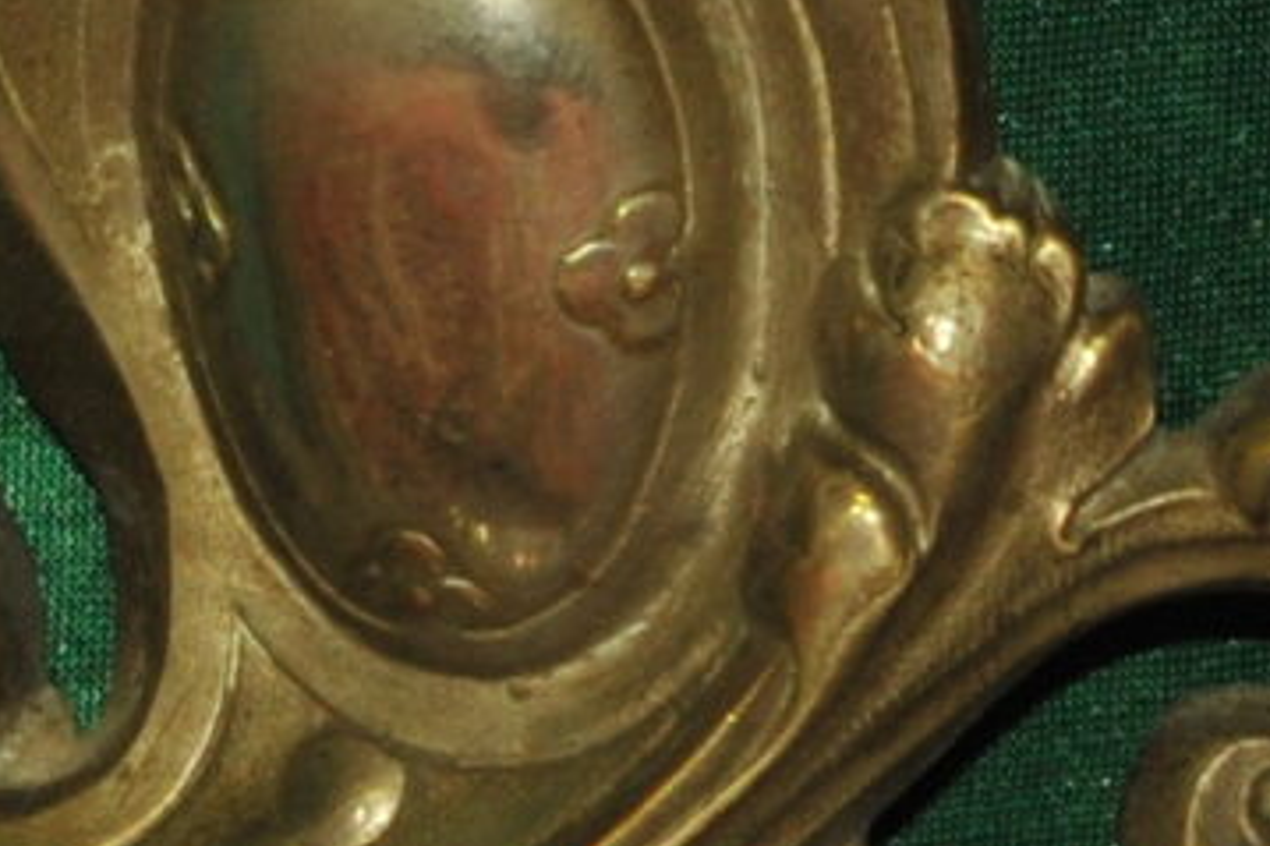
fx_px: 30147
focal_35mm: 855
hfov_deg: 2.4
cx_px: 616
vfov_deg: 1.6
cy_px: -1212
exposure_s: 1/60
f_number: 10
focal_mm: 120
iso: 1250
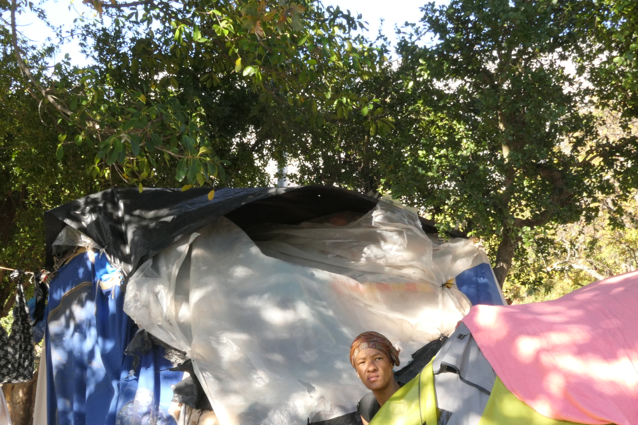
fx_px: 1169
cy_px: 337
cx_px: 286
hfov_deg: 30.5
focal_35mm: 66
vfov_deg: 20.4
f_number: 11
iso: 400
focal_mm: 14.1
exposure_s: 1/40
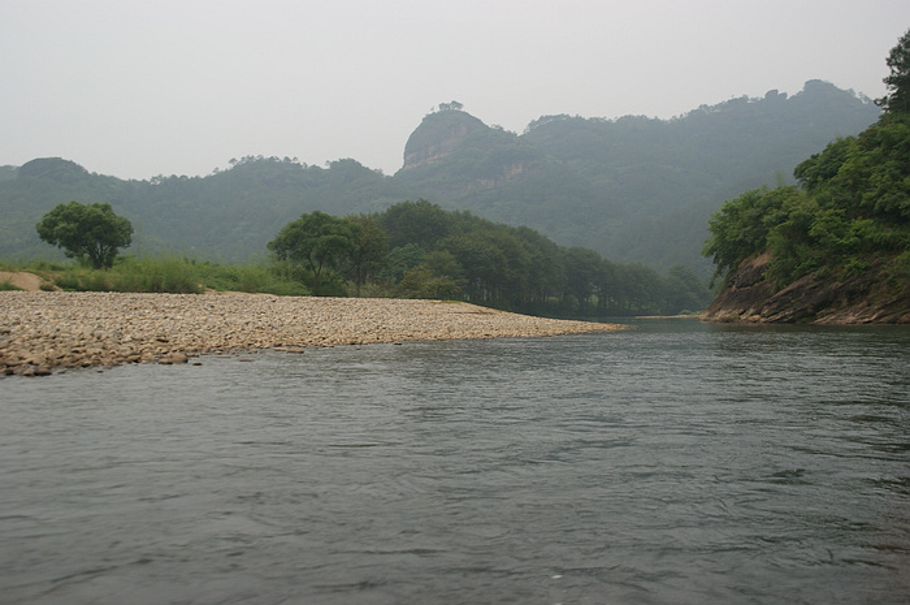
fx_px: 985
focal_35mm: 39
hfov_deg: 49.6
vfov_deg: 34.1
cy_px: 302
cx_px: 455
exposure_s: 1/50
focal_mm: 26
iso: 100
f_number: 5.6
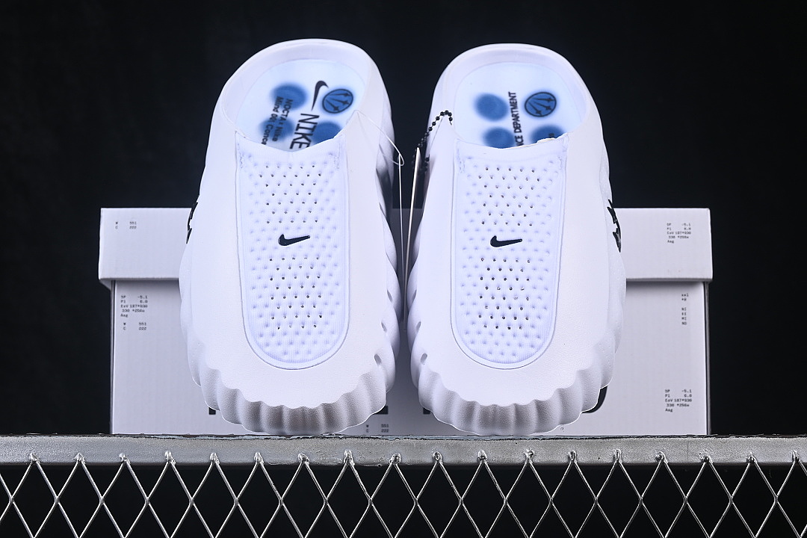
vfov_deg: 18.2
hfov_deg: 27.0
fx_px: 1681
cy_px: 269
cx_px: 404
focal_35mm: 75
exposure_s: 1/80
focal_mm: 50
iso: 160
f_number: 8
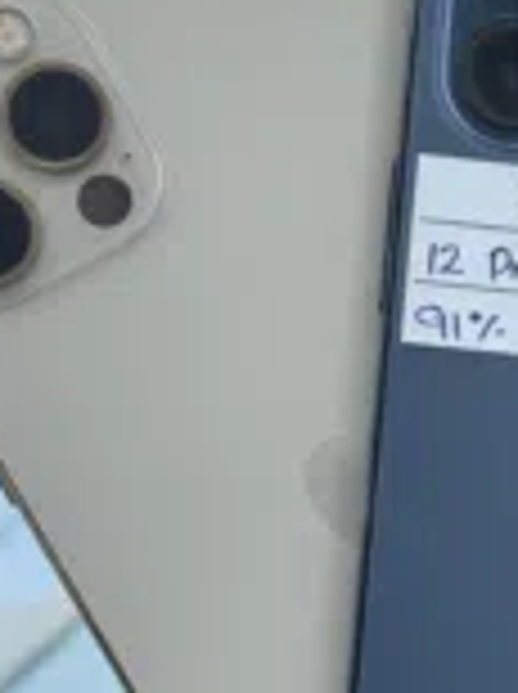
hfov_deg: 11.7
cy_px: 477
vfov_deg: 15.7
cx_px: 464
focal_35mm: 125
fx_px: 2501
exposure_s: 1/558
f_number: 1.78
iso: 64
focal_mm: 6.76
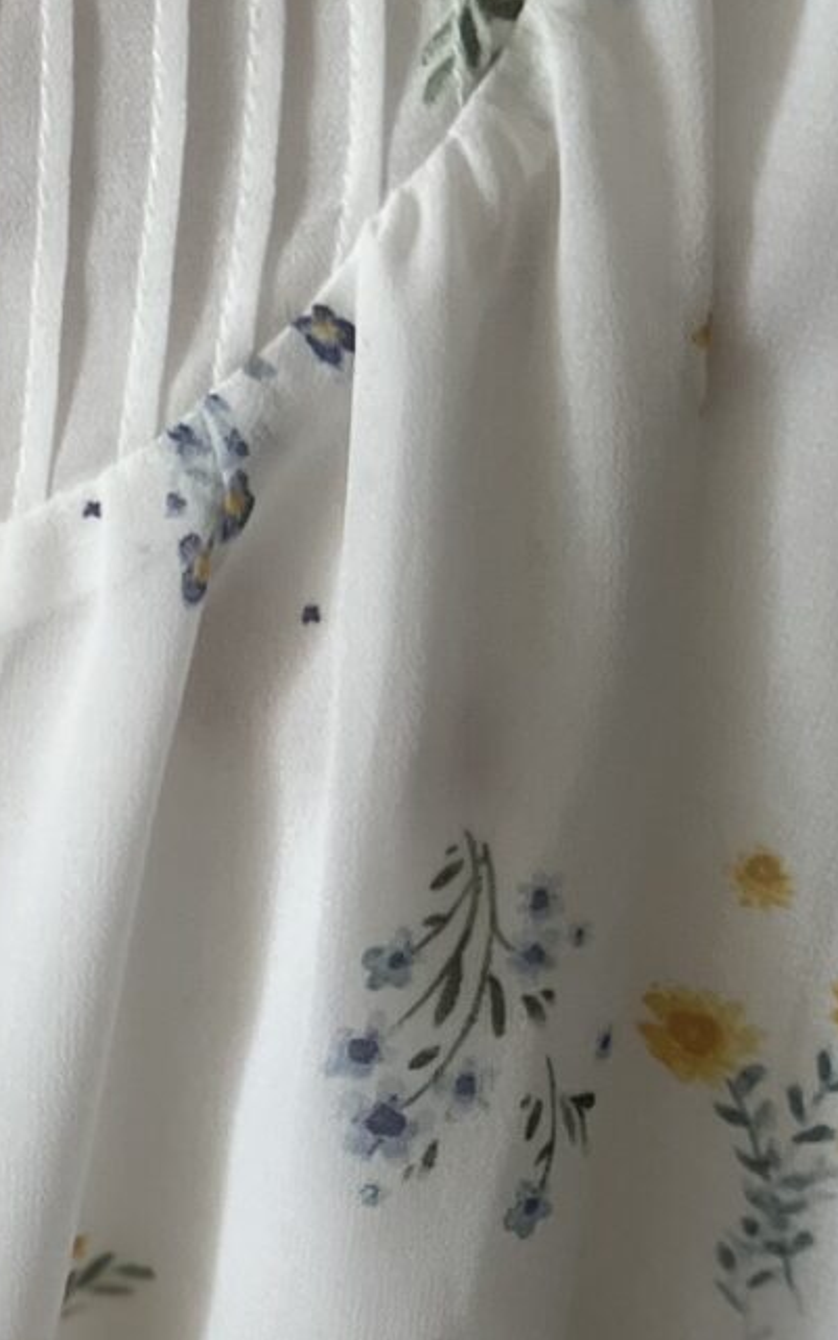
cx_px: -625
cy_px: 623
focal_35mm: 88
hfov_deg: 13.5
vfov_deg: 23.5
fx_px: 3213
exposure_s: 1/99
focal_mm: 5.7
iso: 125
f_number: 1.5
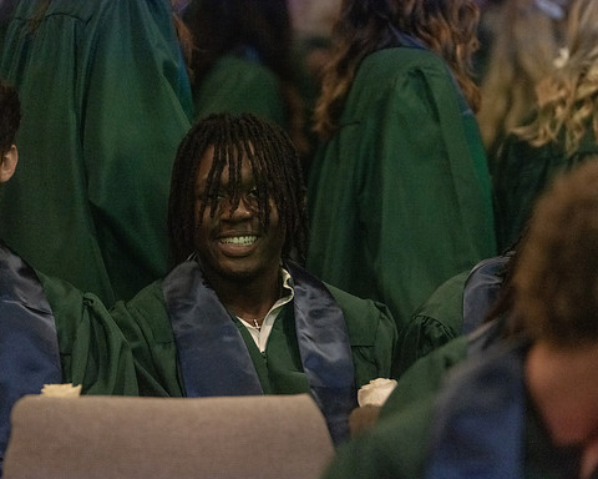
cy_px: 240
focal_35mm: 227
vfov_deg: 6.8
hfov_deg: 8.5
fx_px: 4018
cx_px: 273
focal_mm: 200
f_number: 2.8
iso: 20000
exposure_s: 1/320
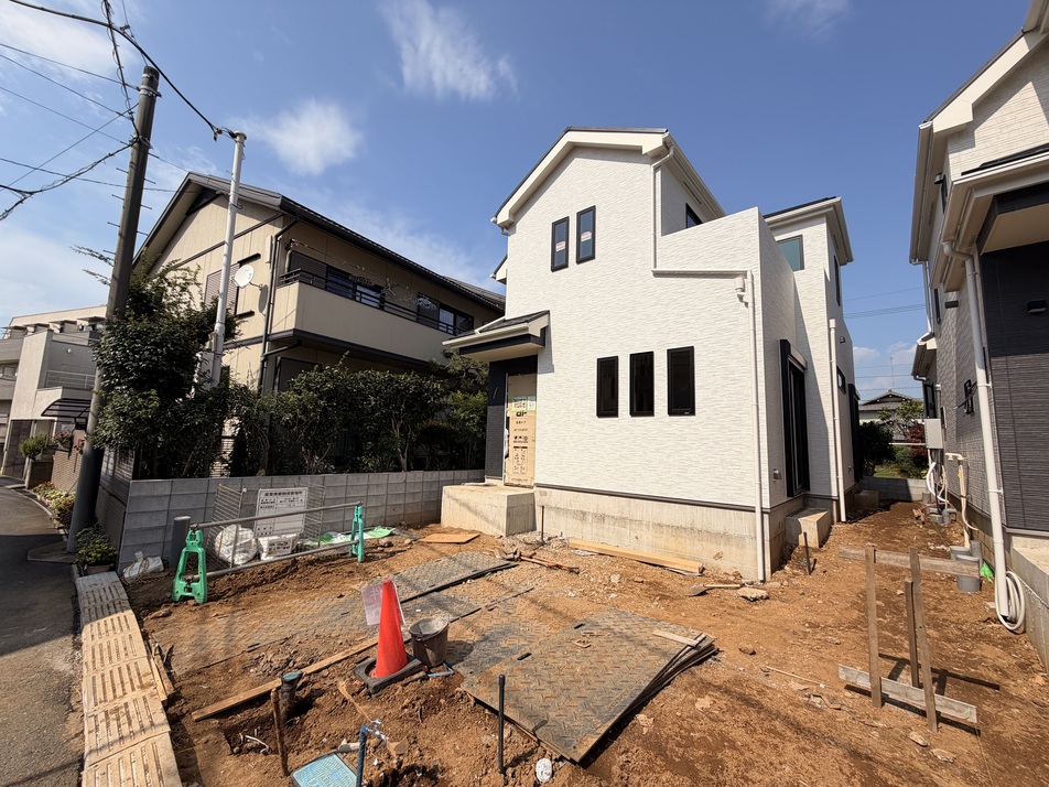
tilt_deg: +7.4
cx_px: 524
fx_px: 424
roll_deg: -1.0
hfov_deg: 102.1
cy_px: 394
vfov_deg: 85.7
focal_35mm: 14
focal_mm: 2.22
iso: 20
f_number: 2.2
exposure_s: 1/1259
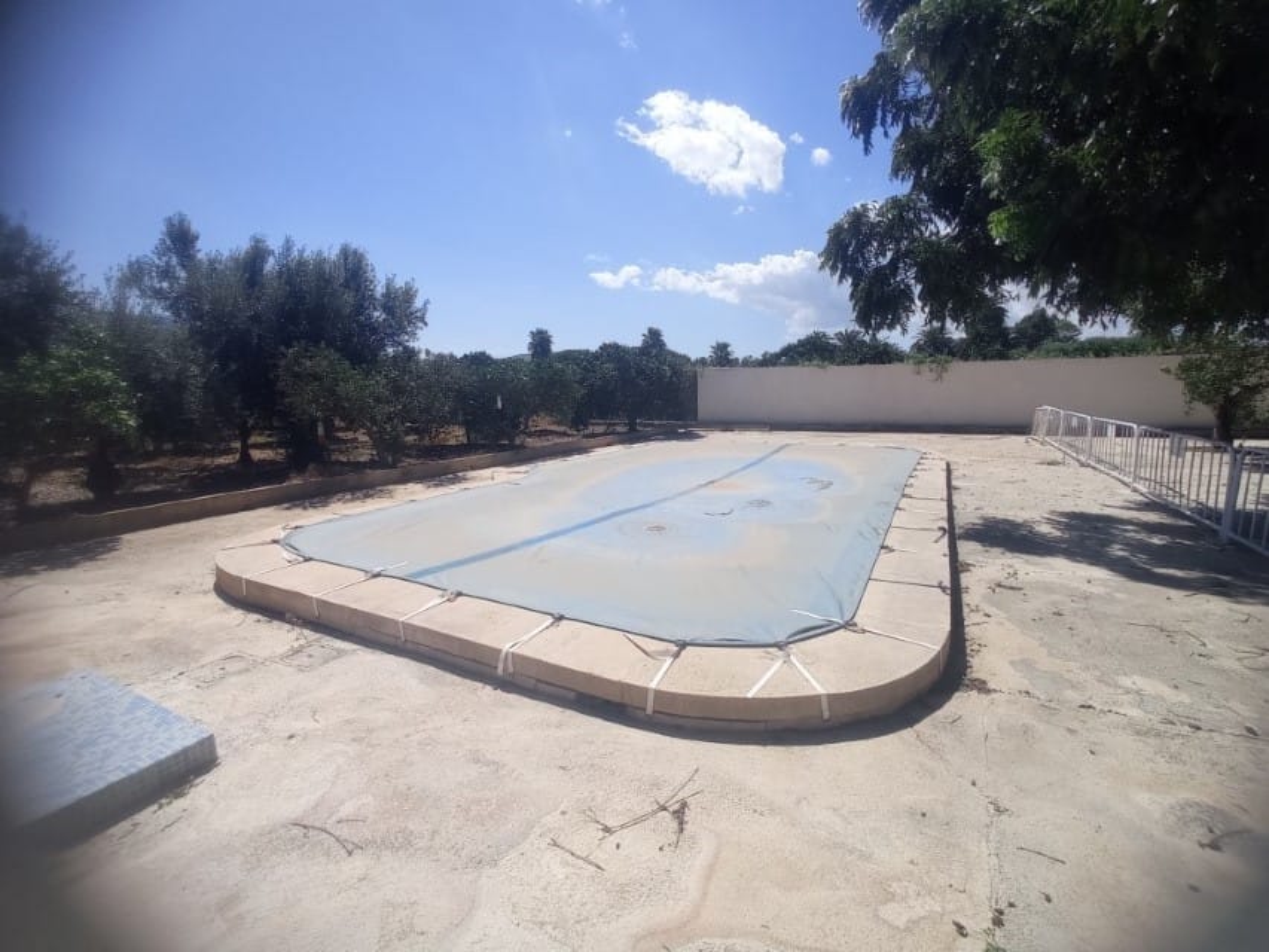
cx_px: 634
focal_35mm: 28
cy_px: 476
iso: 114
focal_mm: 1.65
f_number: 2.2
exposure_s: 1/1946
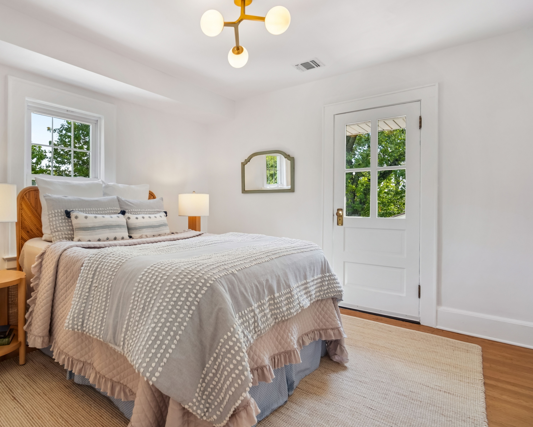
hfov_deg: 81.7
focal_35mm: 19
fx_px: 300
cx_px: 200
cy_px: 213
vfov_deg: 70.9
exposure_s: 1/30
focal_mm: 16
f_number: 8
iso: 400
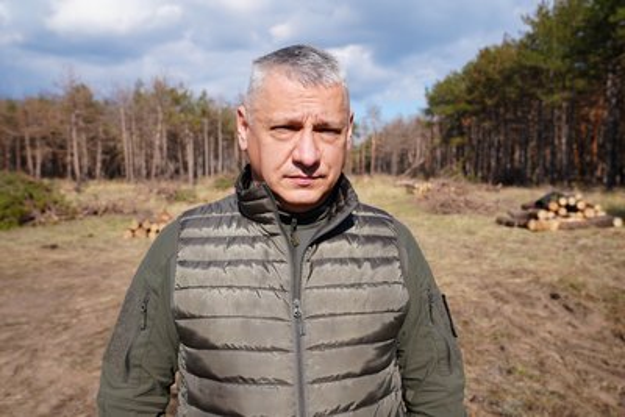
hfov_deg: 55.8
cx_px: 312
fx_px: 590
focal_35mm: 34
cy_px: 208
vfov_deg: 38.9
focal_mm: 34
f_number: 5
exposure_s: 1/400
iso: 80
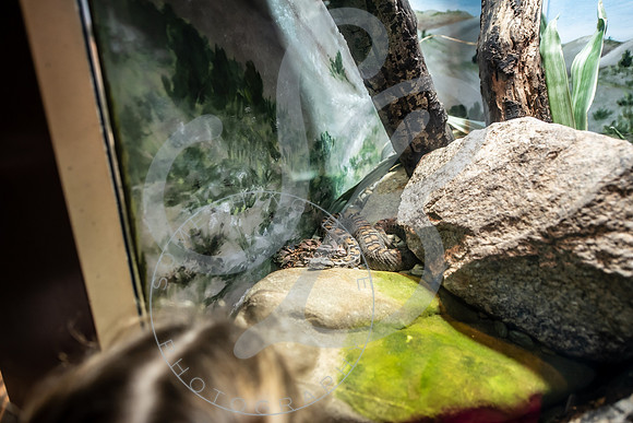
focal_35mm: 24
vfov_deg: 53.2
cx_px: 316
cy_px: 212
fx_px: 422
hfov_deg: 73.7
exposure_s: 1/250
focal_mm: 24
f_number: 2.8
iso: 1000
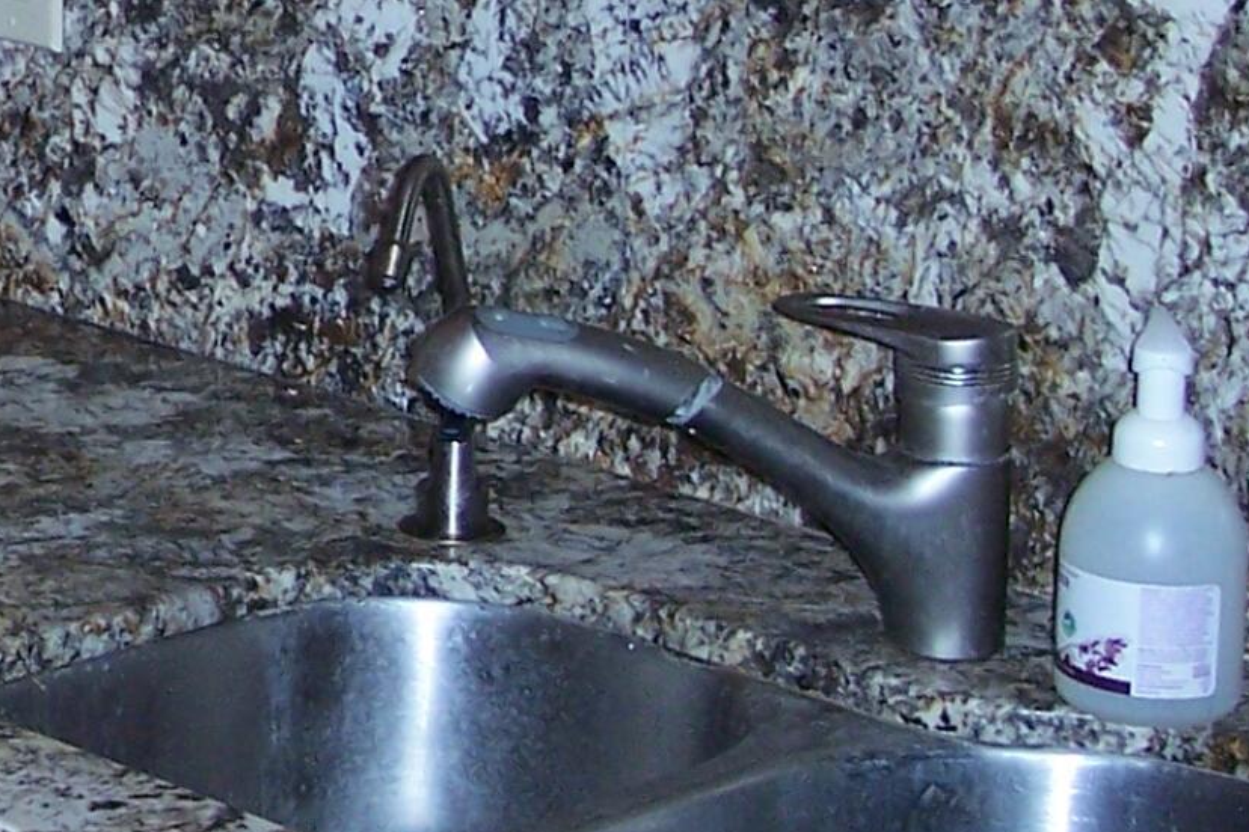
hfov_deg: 13.4
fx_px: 5100
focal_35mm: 147
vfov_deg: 9.2
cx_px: -474
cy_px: -307
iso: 140
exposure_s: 1/60
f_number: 2.8
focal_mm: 8
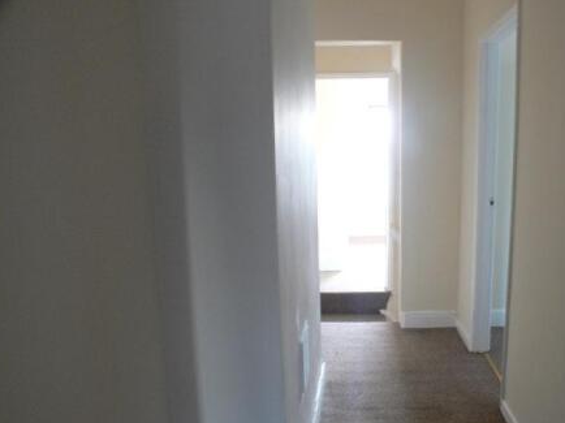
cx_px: 368
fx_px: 767
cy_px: 261
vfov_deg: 30.7
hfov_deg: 40.1
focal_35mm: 47
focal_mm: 7.5
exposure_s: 1/10
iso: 200
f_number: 2.8
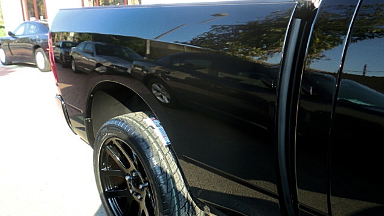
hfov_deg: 58.0
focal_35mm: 34
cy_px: 127
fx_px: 346
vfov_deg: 34.6
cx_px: 193
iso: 64
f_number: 2.8
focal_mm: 5.58
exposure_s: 1/100
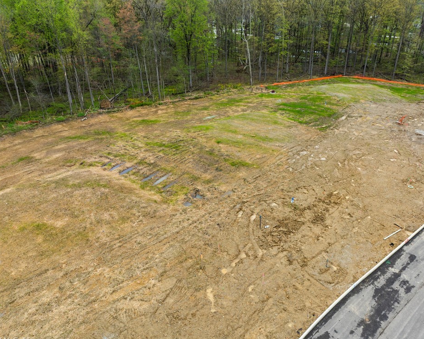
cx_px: 231
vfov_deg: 54.9
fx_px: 326
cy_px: 173
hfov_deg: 65.9
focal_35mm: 26
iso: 100
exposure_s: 1/160
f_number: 2.8
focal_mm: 12.29
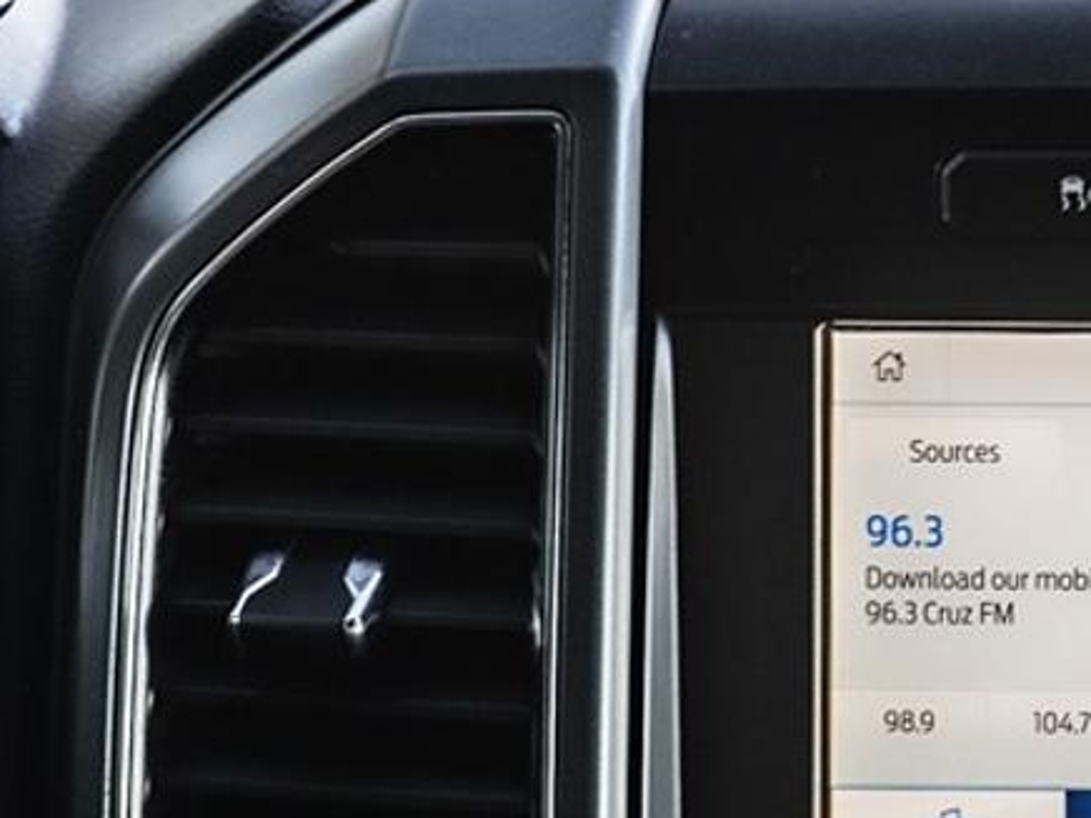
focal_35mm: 176
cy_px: 558
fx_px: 5547
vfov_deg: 8.4
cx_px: 1309
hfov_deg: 11.0
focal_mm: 44
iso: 320
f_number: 4
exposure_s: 1/60
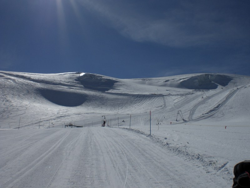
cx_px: 125
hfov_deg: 49.0
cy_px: 94
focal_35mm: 38
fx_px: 274
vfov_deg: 37.7
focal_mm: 6.3
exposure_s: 1/2000
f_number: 4.4
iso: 50
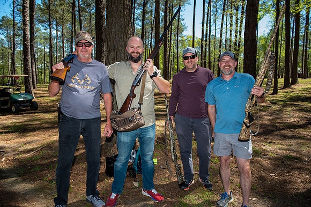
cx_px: 156
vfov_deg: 49.5
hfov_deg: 69.4
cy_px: 104
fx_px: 224
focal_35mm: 26
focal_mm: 26
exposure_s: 1/160
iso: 50
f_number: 4
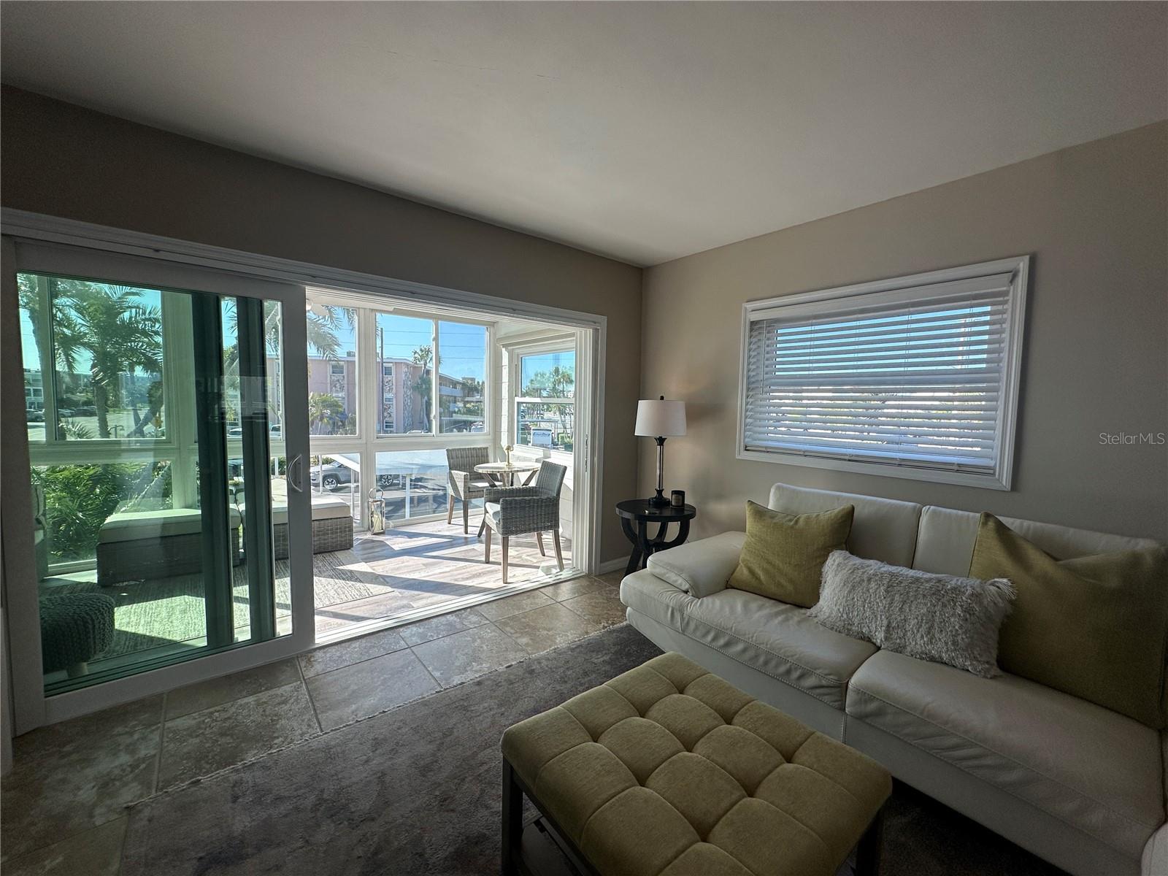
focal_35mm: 14
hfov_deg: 102.1
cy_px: 438
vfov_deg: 85.7
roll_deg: -0.9
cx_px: 584
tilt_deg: -2.8
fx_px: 472
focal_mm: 2.22
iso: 40
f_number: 2.2
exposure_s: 1/365
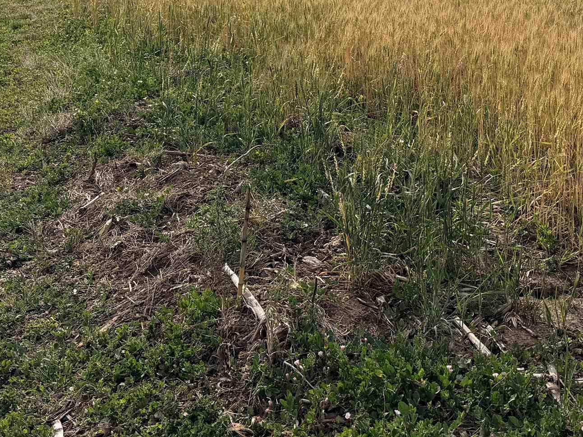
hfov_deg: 33.4
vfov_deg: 24.8
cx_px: 397
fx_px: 960
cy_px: 34
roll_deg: +0.9
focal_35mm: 57
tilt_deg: -10.6
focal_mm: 6.76
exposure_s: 1/11905
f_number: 1.78
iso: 100
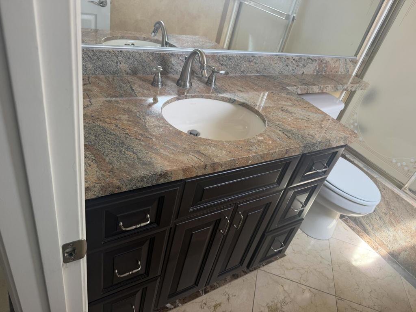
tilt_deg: -34.9
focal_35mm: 24
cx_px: 208
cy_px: 156
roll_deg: -15.1
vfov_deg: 56.8
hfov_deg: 71.6
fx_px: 288
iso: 80
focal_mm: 6.76
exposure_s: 1/121
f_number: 1.78
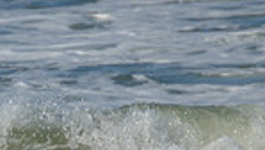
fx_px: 22898
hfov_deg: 0.7
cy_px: 297
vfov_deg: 0.4
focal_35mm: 3257
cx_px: -181
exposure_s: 1/2000
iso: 560
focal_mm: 800
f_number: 11
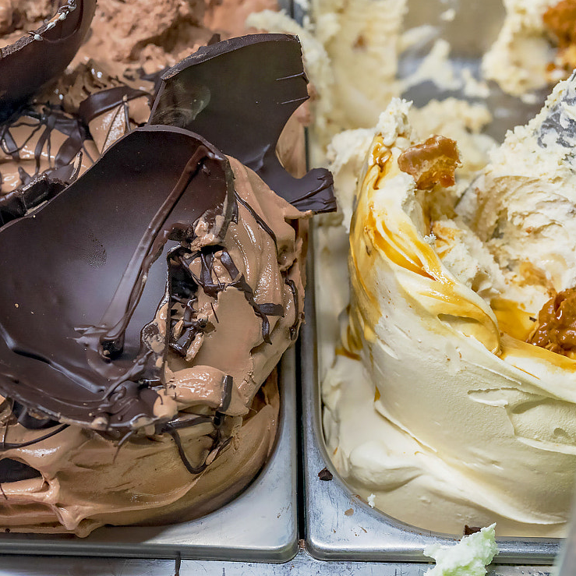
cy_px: 382
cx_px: 18
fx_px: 1732
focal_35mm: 92
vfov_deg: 18.8
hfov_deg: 18.5
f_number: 4
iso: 1600
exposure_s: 1/160
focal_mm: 50
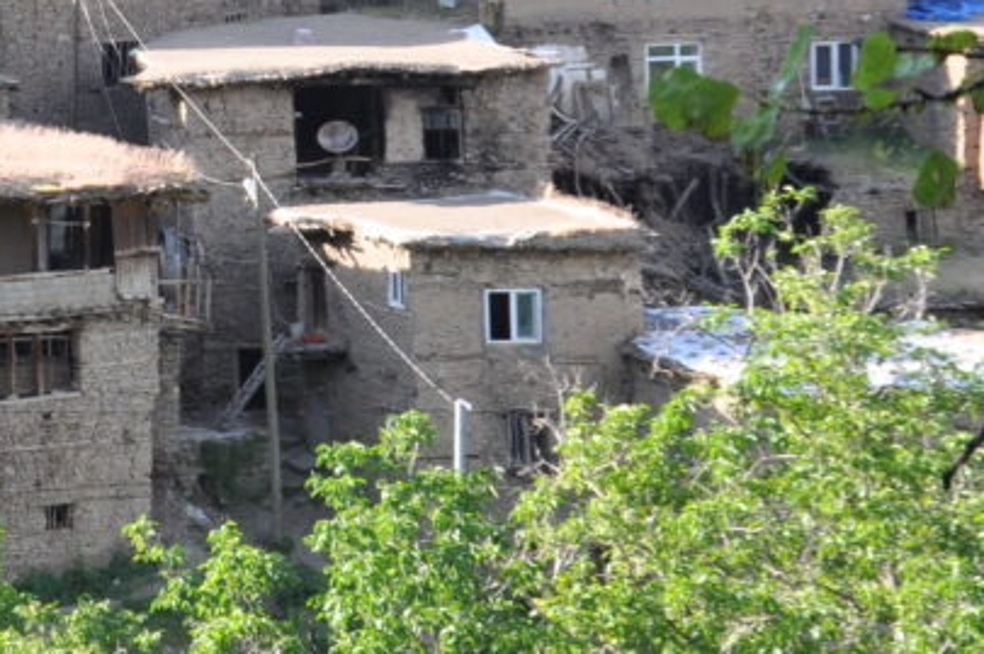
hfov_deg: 11.2
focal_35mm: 180
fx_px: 4914
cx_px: -299
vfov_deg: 7.5
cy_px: -238
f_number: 9
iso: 500
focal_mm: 38
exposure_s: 1/200
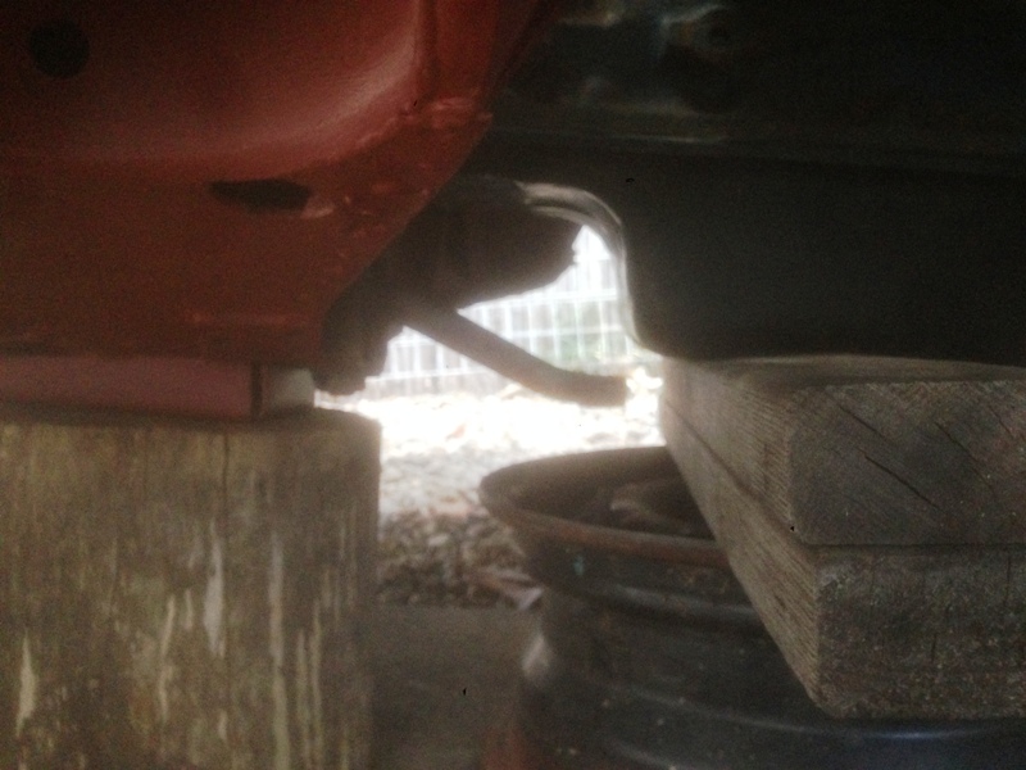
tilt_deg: -2.9
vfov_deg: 42.9
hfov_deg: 55.4
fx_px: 978
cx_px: 513
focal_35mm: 33
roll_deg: -3.3
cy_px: 385
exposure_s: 1/20
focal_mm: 4.12
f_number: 2.4
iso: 320
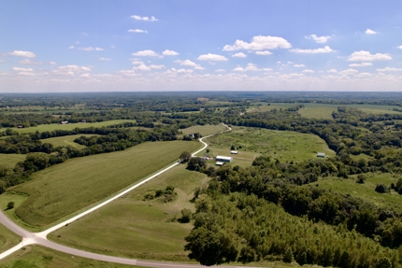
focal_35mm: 23
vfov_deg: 55.1
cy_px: 137
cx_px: 205
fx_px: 257
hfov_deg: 76.1
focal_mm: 8.38
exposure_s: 1/120
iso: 100
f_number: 2.8
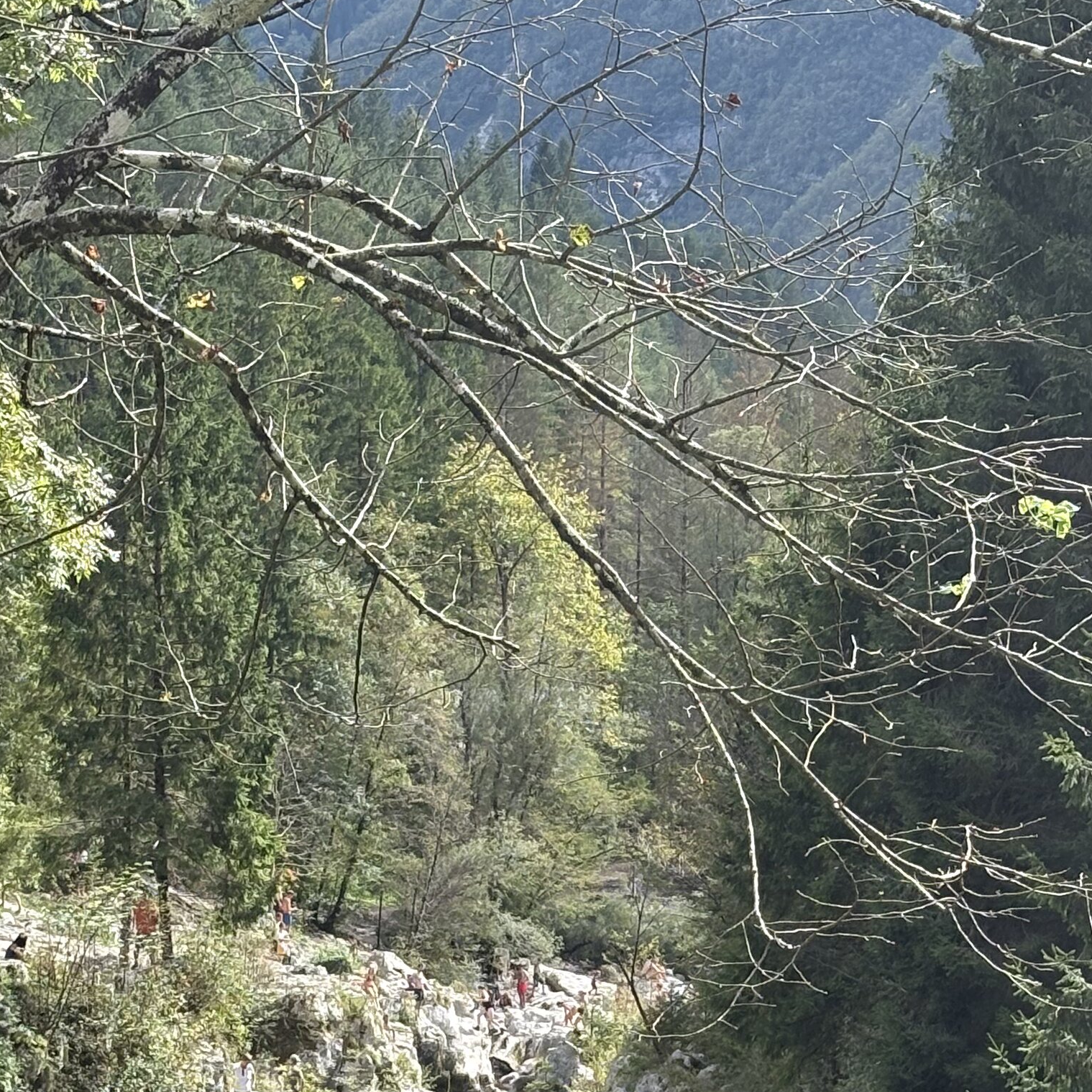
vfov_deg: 14.0
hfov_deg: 14.4
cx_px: 466
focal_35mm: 121
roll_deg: -0.2
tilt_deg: -9.4
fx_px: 4319
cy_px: 1252
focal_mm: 5.96
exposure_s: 1/773
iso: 32
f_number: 1.6
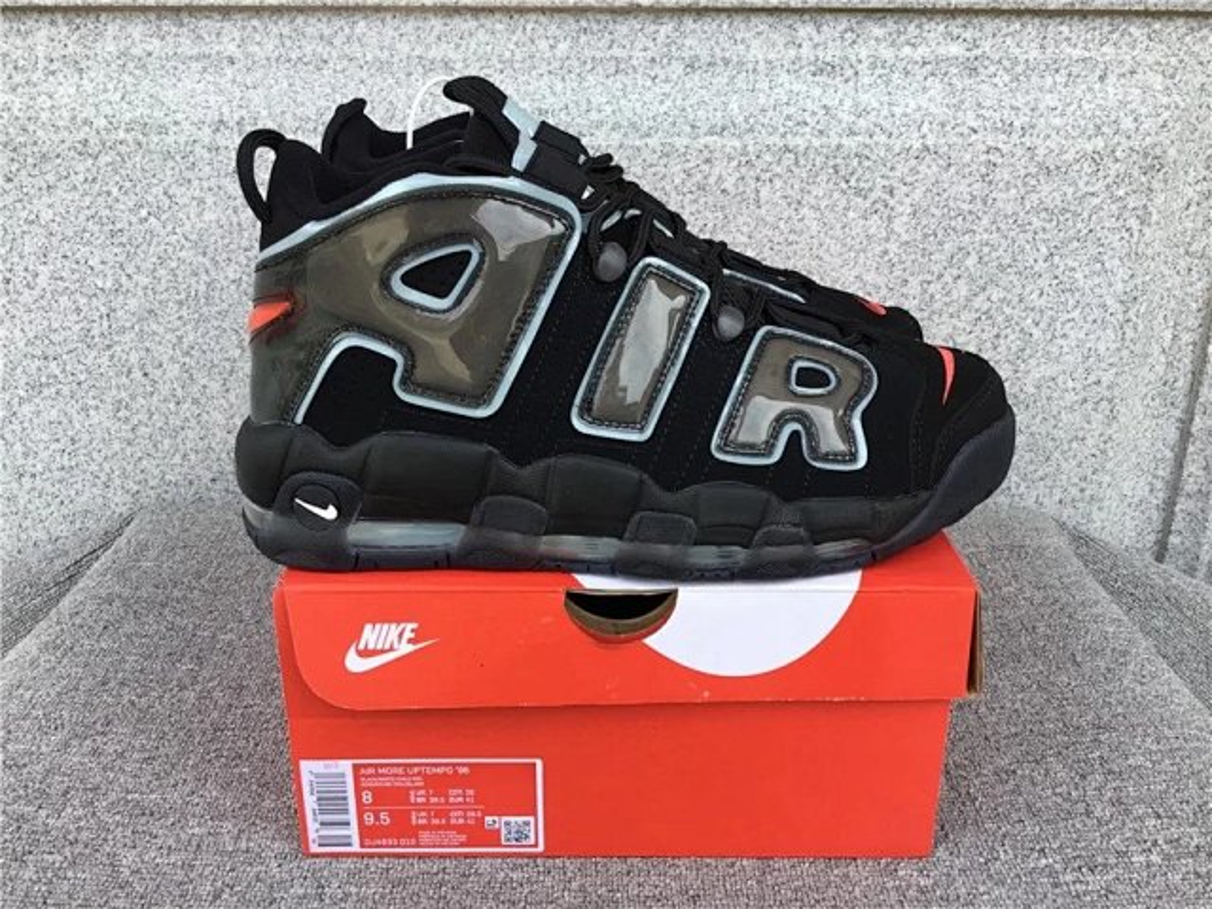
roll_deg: -0.3
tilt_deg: -22.1
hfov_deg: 58.4
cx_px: 606
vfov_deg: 45.4
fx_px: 1085
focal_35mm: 31
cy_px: 454
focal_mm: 3.3
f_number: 2.4
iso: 25
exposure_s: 1/171
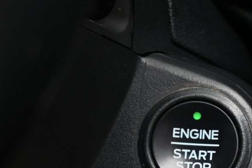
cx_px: 180
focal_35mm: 139
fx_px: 973
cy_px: 136
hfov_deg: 14.7
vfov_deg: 9.8
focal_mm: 50
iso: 400
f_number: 6.3
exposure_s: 1/30
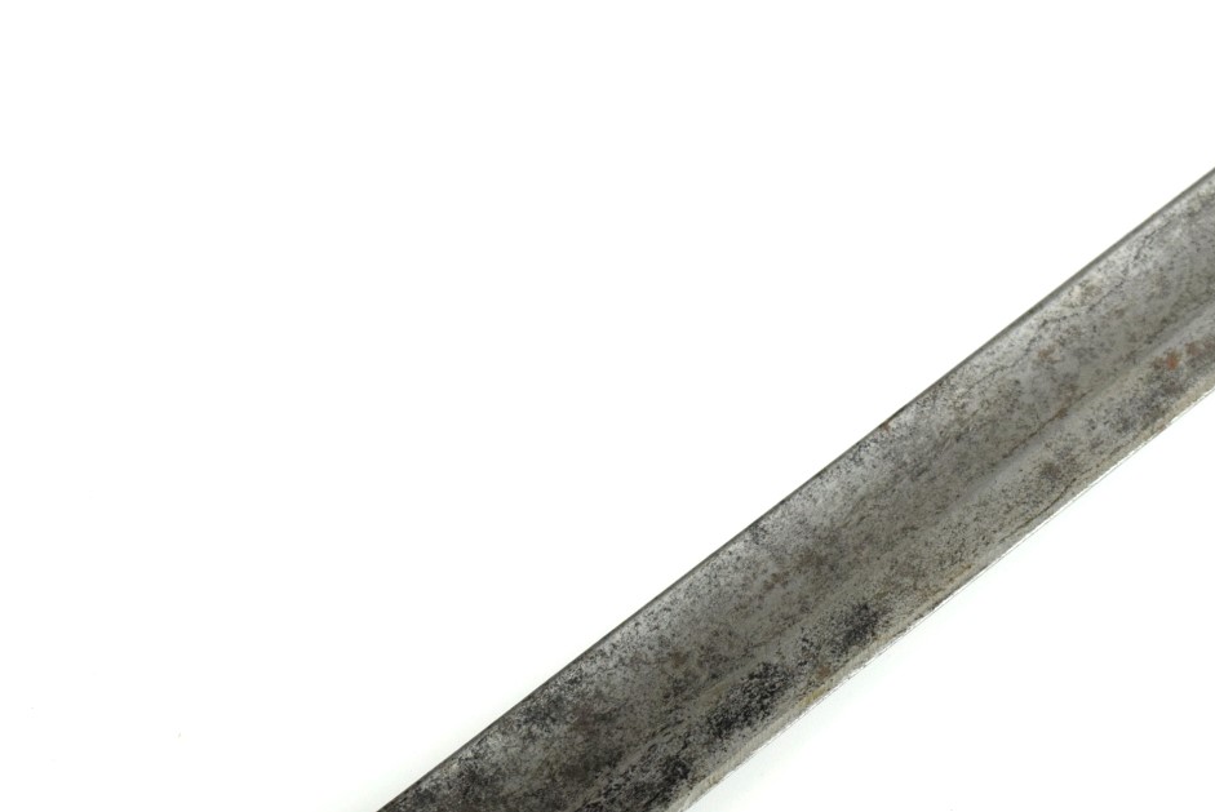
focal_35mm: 124
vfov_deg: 11.1
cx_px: 807
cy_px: 547
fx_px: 4188
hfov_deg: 16.5
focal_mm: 52
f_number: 5.6
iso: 1600
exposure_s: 1/2500
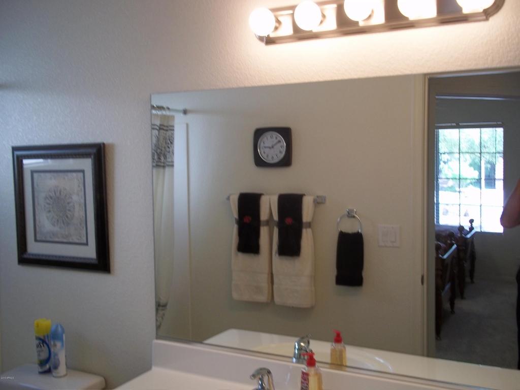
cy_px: 195
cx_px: 260
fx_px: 541
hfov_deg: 51.4
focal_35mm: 36
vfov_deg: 39.7
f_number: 3.1
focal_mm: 6.5
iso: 80
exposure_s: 1/40
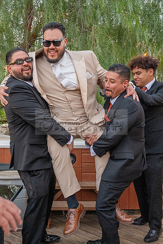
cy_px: 129
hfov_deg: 31.1
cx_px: 67
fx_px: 292
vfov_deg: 45.4
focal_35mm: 43
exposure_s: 1/200
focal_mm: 24
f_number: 4
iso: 2500
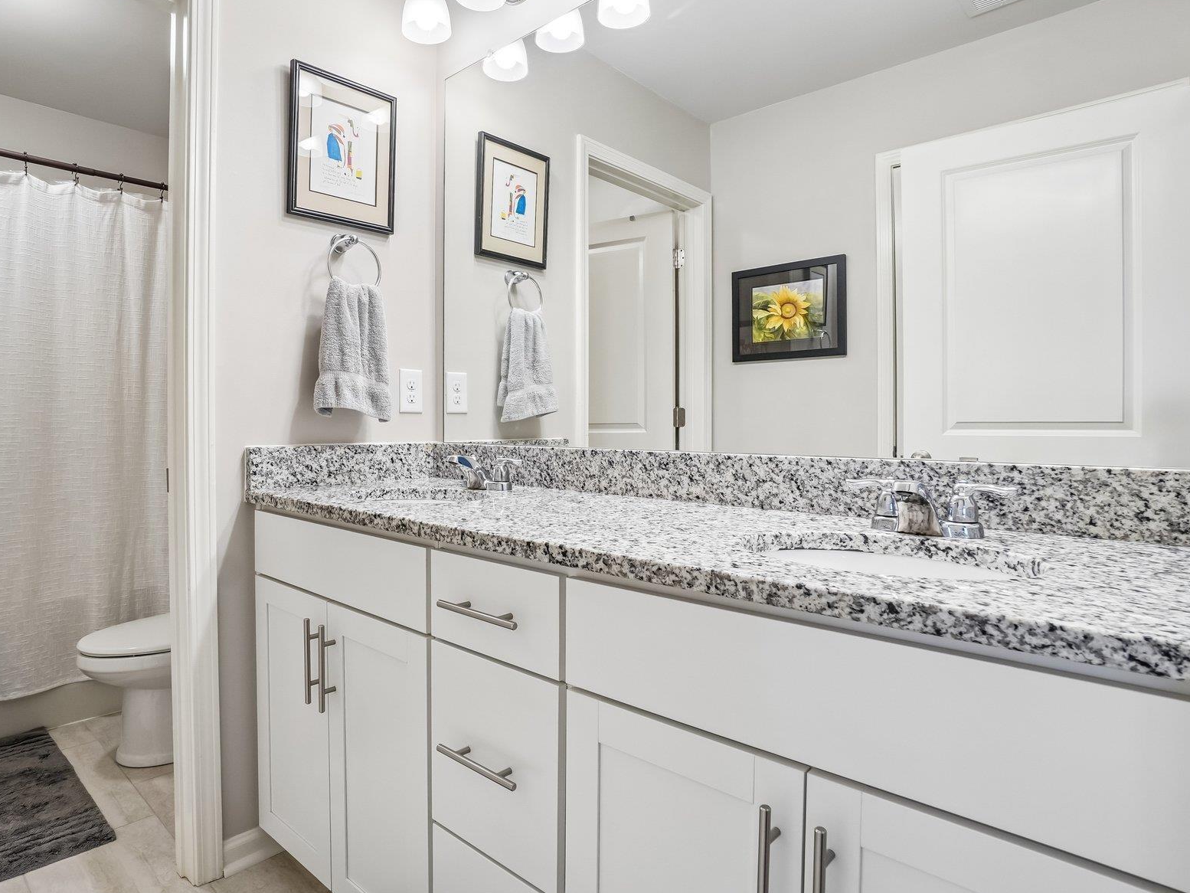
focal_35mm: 19
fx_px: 653
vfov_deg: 68.7
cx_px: 547
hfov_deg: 84.5
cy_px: 430
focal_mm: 10
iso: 400
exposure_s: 1/25
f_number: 8
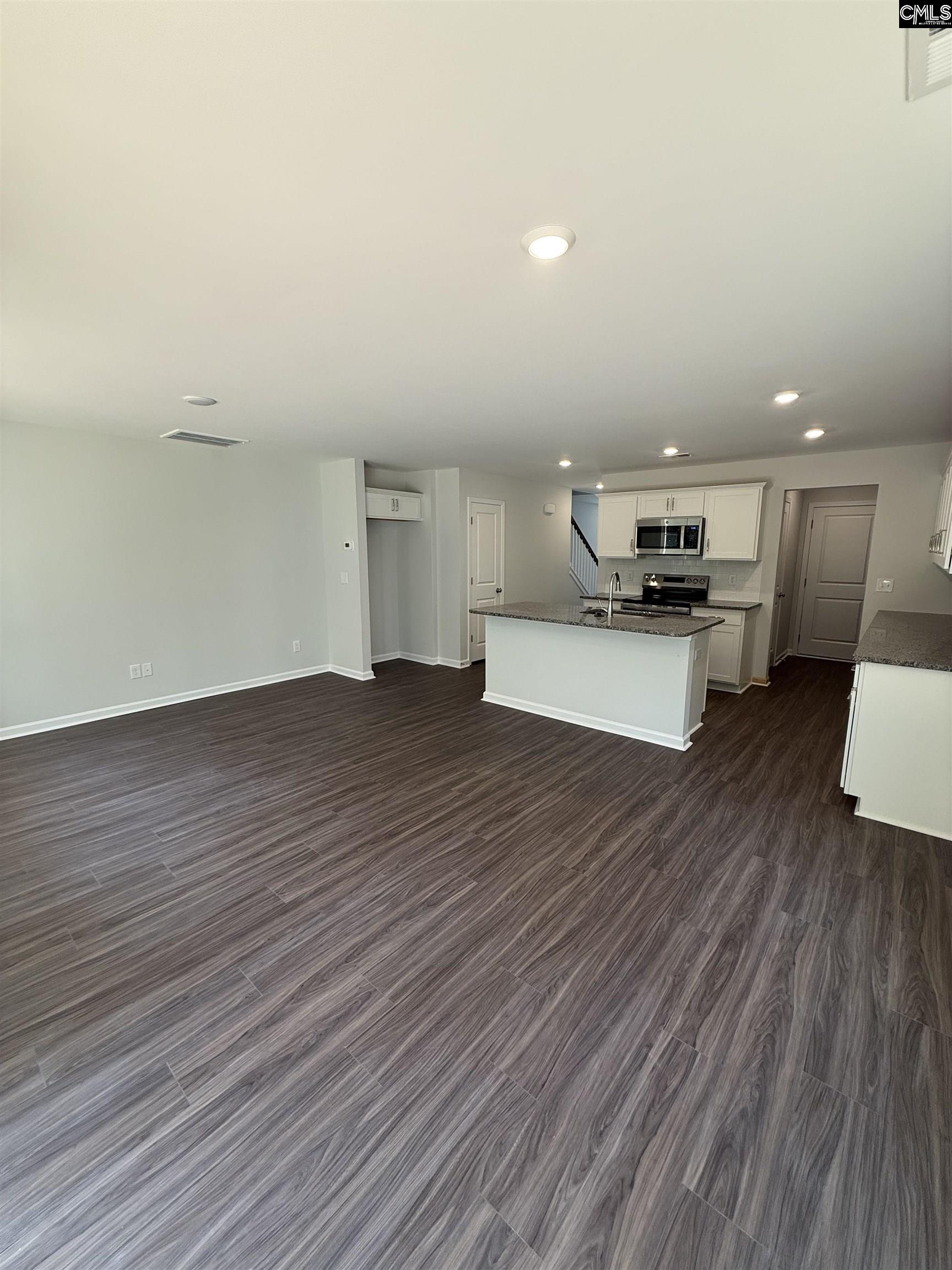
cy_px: 635
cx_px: 476
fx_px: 513
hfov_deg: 85.7
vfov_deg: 102.1
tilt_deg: -8.7
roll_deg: -0.6
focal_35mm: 14
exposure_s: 1/120
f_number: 2.2
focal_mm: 2.22
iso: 125
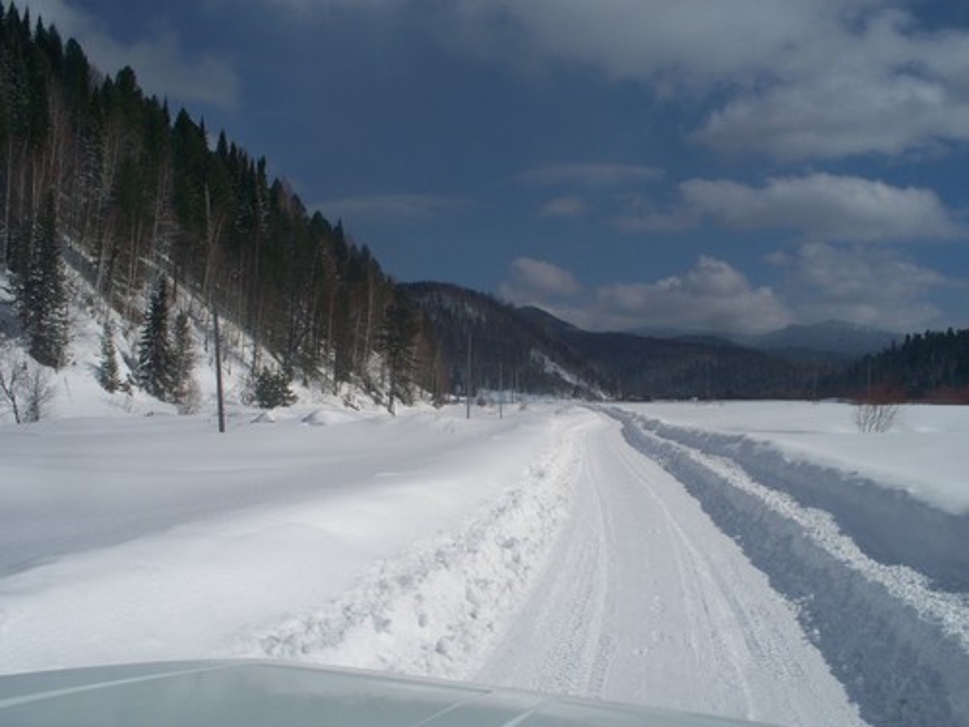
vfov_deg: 40.7
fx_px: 980
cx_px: 484
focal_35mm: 35
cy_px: 364
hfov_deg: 52.6
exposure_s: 1/640
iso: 80
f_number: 8
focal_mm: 7.54
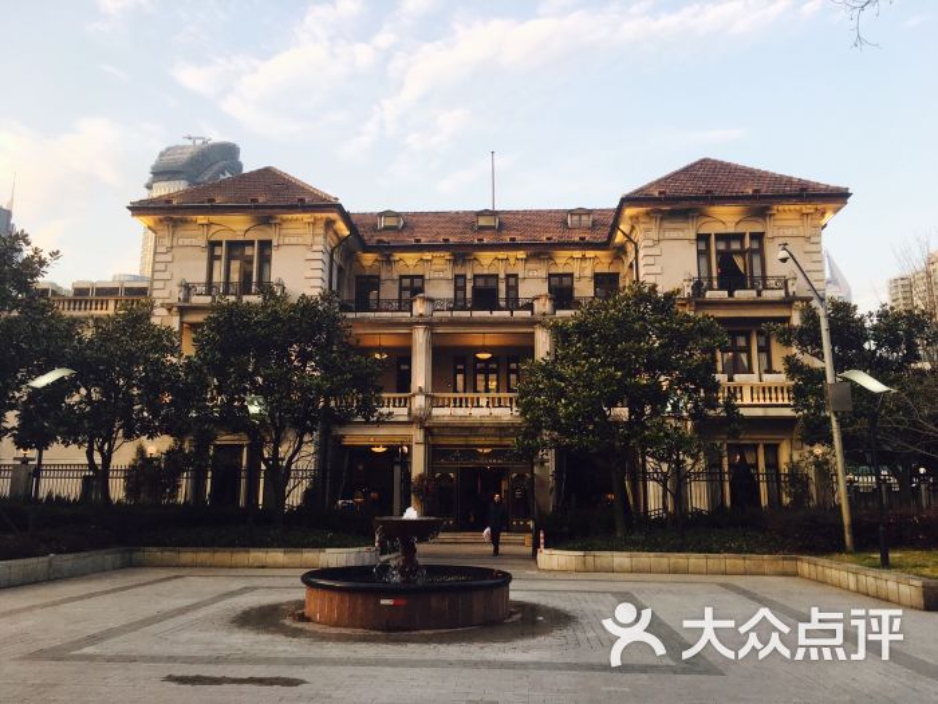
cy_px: 352
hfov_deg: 61.7
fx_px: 786
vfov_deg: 48.2
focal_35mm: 29
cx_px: 469
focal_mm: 4.15
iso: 25
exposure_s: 1/100
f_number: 2.2
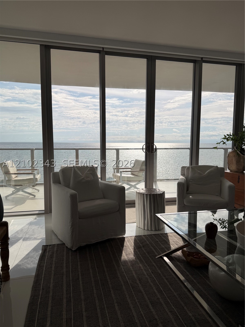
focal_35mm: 24
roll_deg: -0.5
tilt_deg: -5.1
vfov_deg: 71.6
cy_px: 164
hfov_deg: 56.8
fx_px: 226
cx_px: 122
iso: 80
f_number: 1.78
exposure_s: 1/6173
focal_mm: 6.76
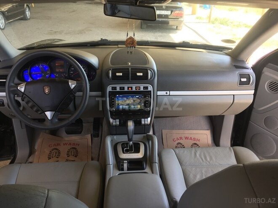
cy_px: 104
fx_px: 233
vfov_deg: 48.2
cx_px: 139
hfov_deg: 61.7
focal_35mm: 29
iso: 40
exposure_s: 1/50
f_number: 2.2
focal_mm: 4.15
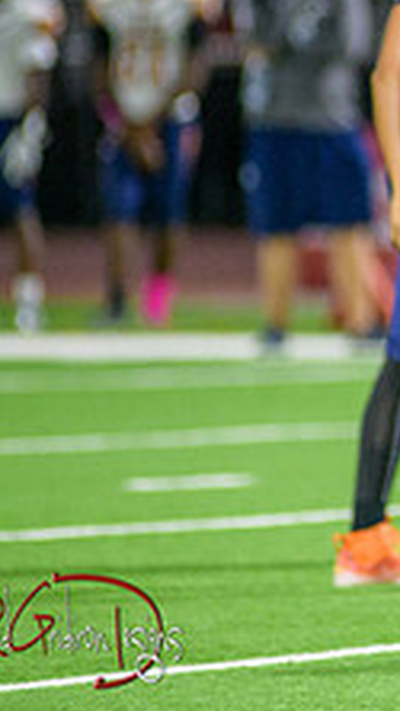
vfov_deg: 2.6
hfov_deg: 1.5
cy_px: 168
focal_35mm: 823
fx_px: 15507
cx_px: 794
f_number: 2.8
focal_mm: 300
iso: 2000
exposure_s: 1/500
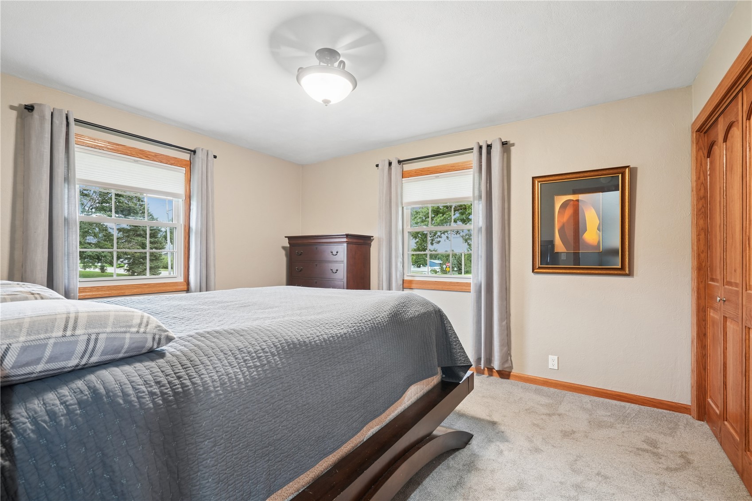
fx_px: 334
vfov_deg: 73.7
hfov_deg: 96.7
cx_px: 376
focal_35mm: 16
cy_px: 250
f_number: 10
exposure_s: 1/2.5
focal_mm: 16
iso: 400
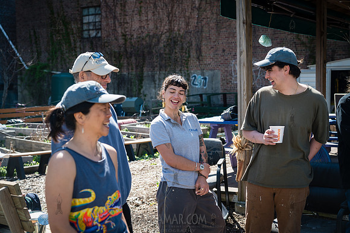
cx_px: 175
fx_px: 466
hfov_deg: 41.1
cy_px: 116
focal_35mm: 48
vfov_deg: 28.0
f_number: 3.5
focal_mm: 48
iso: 100
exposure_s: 1/320
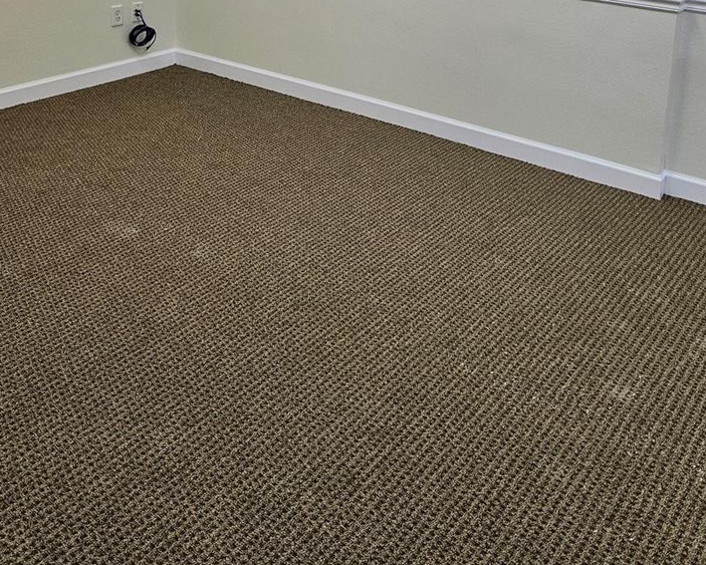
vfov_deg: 35.1
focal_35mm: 38
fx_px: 794
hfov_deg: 47.6
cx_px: 427
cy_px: -14
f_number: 1.8
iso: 80
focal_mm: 5.4
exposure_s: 1/120
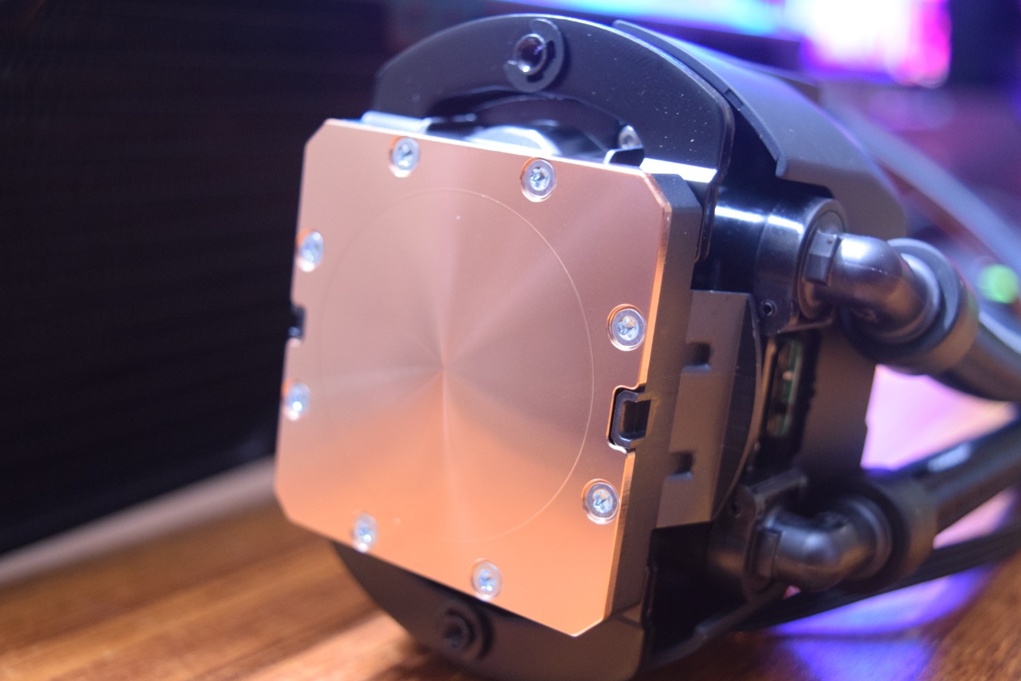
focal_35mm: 48
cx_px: 531
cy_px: 369
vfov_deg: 28.1
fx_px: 1361
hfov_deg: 41.1
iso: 1600
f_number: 4
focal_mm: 26
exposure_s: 1/8
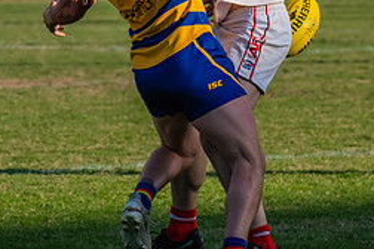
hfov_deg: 4.4
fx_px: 4872
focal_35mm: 469
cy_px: -28
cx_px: 101
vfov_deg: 2.9
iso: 800
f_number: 6.3
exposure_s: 1/1600
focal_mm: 170
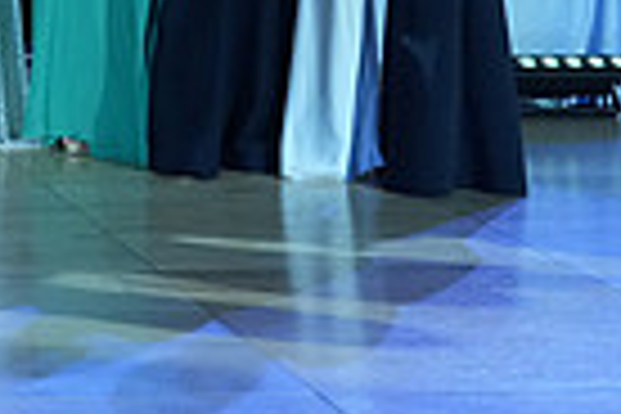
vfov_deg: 10.5
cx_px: -410
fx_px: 2173
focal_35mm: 126
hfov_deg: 14.7
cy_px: -227
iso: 3200
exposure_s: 1/200
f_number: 5
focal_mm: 30
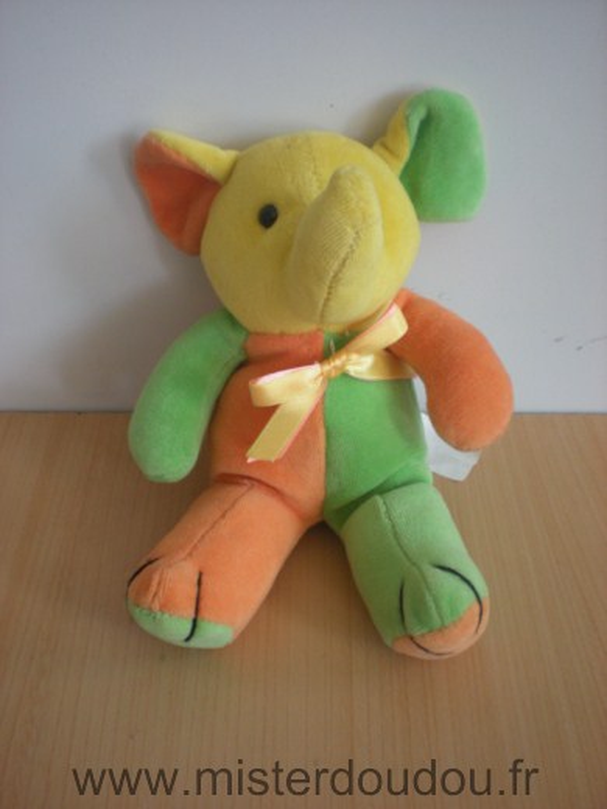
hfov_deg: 37.7
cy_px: 404
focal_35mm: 38
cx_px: 304
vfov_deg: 49.0
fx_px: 888
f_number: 3.1
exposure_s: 1/48.8
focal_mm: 6.3
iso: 200
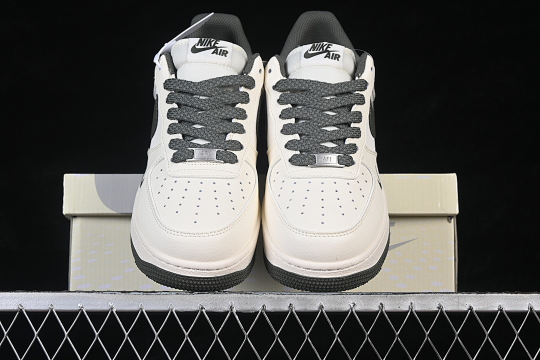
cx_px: 270
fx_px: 1125
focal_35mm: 75
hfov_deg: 27.0
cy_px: 180
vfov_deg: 18.2
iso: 160
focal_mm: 50
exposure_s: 1/80
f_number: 8
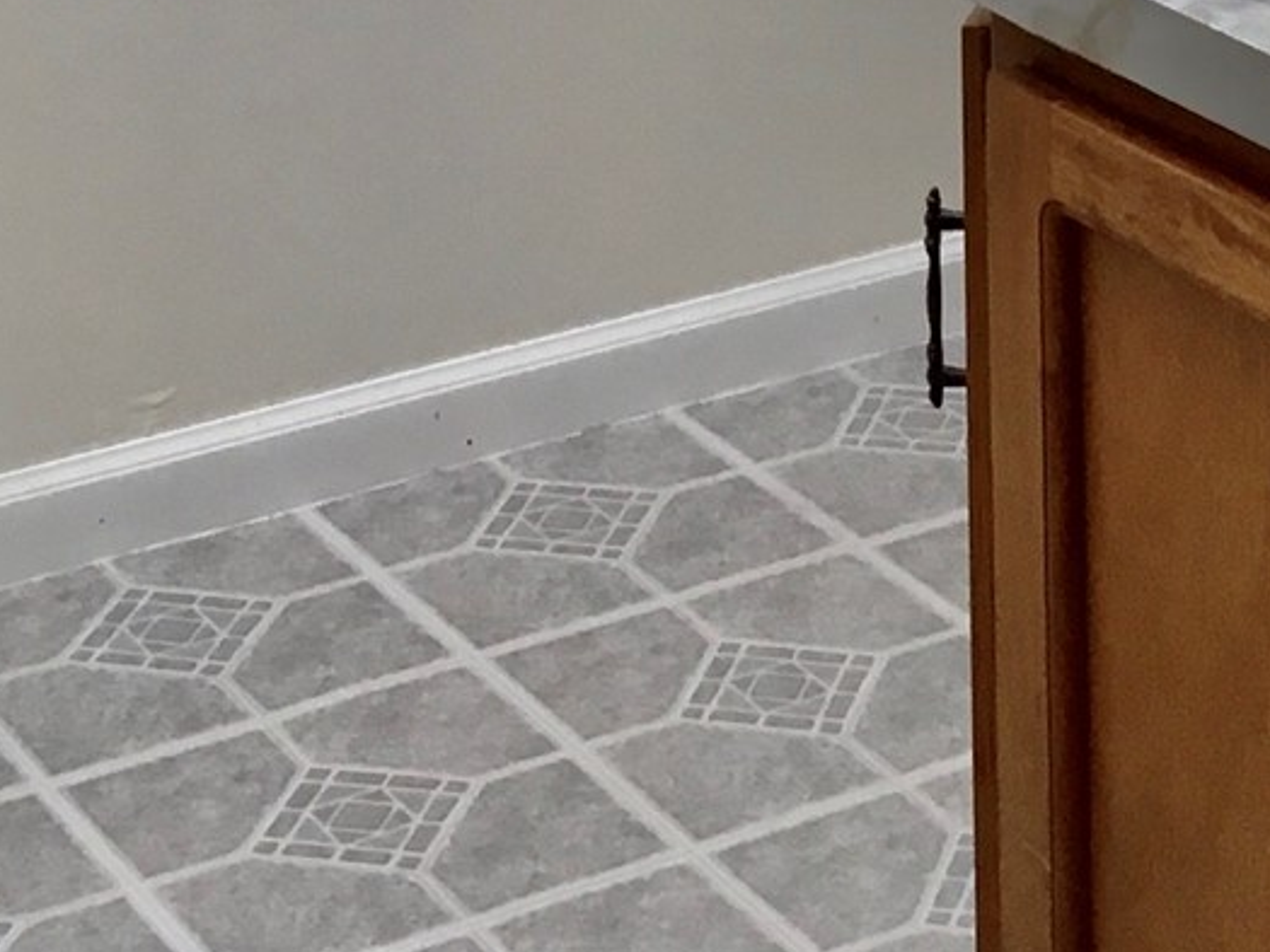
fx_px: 4440
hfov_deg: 16.2
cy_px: -503
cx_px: 912
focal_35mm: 121
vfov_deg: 11.7
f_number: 2.4
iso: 25
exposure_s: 1/33
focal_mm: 3.3
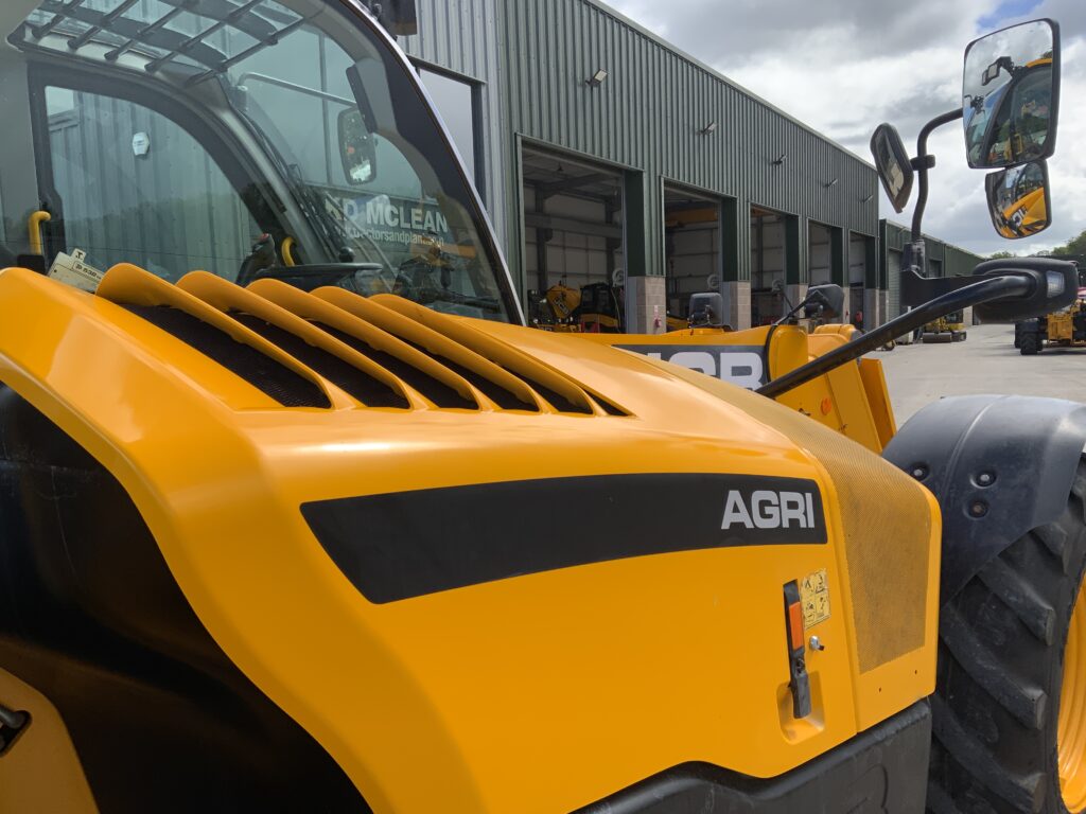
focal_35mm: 29
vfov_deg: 48.2
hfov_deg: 61.7
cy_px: 407
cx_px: 543
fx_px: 910
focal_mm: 3
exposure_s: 1/1015
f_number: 1.8
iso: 16
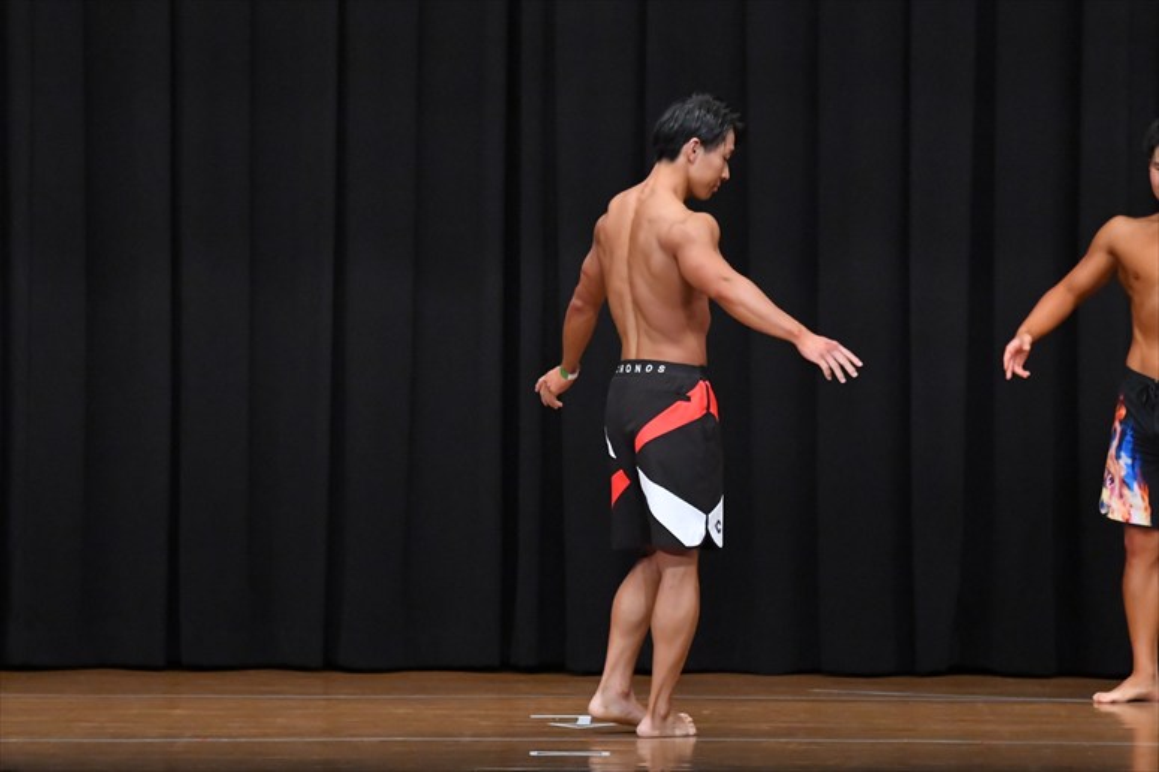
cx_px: 580
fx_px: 7240
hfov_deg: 9.2
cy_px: 386
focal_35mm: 225
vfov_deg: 6.1
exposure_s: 1/400
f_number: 5.6
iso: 8000
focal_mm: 150
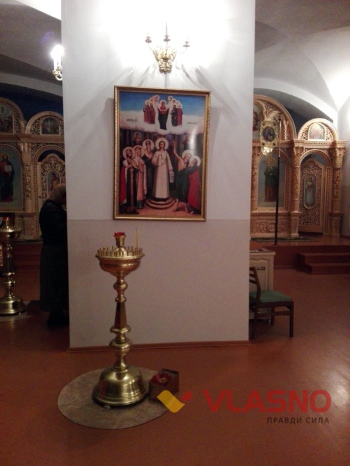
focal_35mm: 27
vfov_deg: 65.3
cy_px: 233
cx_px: 175
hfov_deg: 51.4
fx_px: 364
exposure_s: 1/33
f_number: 2
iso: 960
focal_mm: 3.68
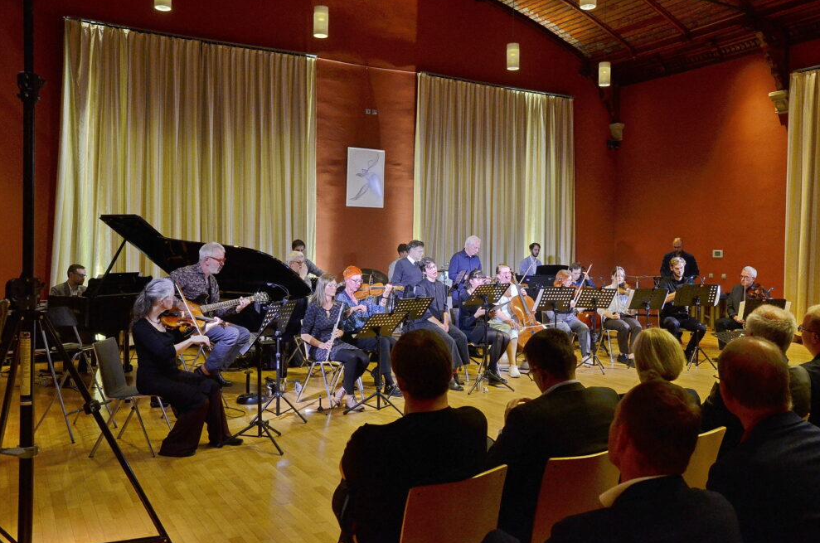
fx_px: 671
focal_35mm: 30
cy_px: 269
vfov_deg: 44.1
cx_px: 422
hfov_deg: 62.8
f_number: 6.3
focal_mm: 19
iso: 640
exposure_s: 1/40
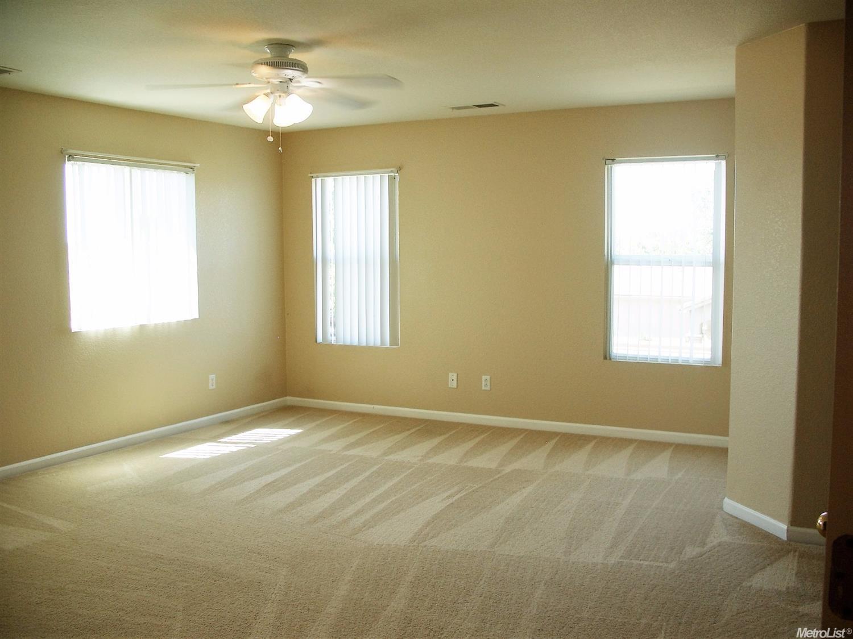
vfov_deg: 42.9
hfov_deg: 55.4
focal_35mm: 33
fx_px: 813
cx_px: 426
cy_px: 320
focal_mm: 7.1
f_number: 2.8
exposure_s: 1/60
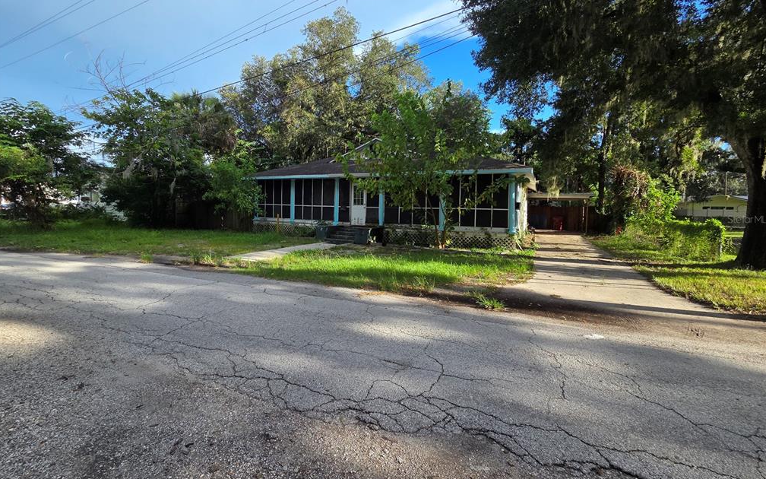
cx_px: 385
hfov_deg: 105.3
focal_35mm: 14
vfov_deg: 78.5
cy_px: 219
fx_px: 292
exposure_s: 1/736
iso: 50
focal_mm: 2.2
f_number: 2.2
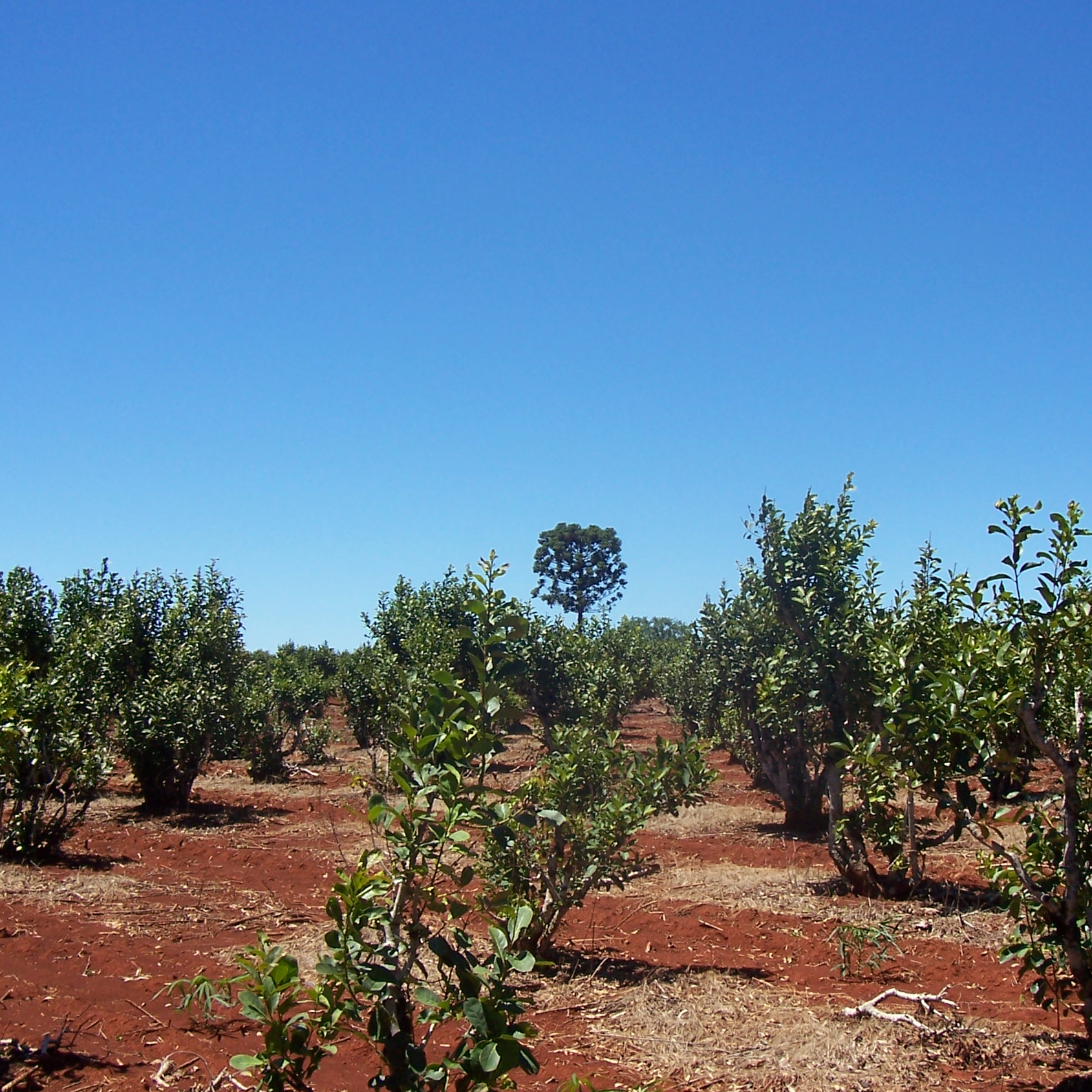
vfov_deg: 40.9
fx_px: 1463
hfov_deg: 40.9
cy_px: 549
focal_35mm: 41
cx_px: 604
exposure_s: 1/500
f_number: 5.6
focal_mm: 5.6
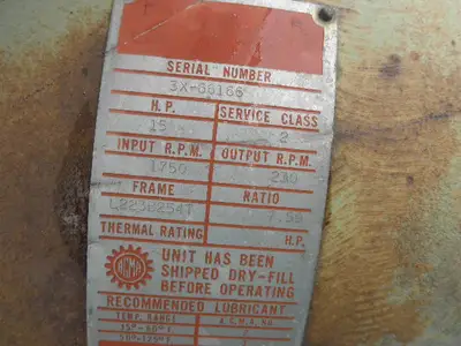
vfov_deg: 49.7
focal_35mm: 28
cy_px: 173
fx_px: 373
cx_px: 230
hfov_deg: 63.4
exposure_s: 1/200
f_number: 3
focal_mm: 5
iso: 64
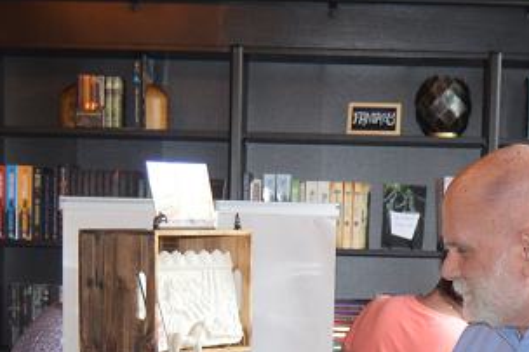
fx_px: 1629
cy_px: 519
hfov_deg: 18.4
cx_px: 327
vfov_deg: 11.8
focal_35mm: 111
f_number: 3.5
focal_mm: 22
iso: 400
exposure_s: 1/60
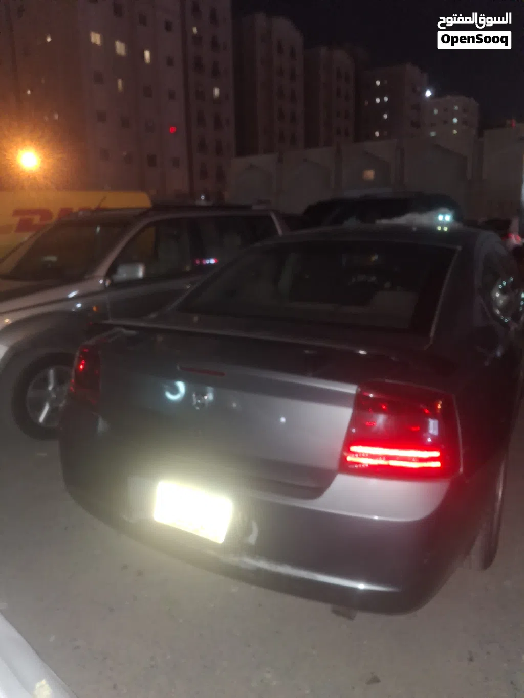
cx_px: 262
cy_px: 349
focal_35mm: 25
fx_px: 505
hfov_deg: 54.9
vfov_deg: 69.4
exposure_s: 1/10
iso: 25
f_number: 1.8
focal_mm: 4.69
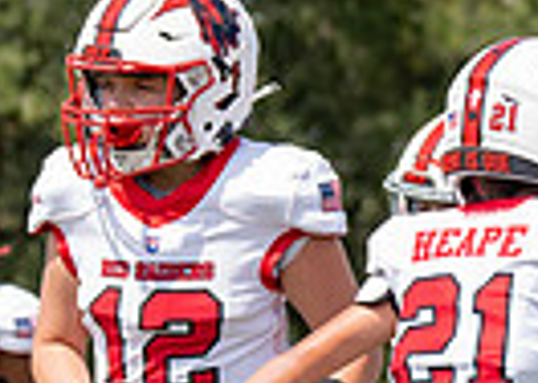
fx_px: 5648
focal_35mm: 370
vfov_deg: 3.9
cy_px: 314
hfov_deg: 5.4
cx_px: 595
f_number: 2.8
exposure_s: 1/2000
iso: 200
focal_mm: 79
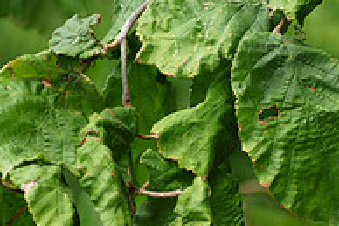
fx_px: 3166
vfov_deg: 4.1
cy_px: 139
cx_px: 346
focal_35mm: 336
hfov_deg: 6.1
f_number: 4
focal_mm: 75
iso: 400
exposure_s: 1/400
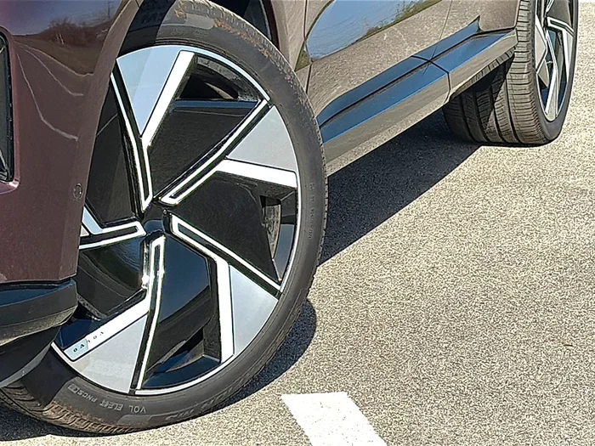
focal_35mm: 100
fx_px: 1719
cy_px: 223
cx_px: 298
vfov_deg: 14.8
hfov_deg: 19.6
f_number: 1.78
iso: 80
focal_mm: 6.86
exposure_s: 1/5051
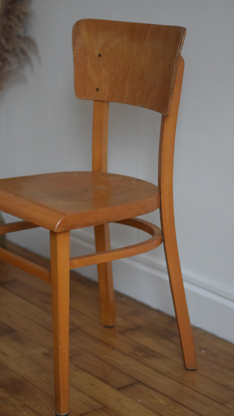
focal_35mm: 80
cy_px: 211
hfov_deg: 15.1
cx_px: 98
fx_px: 882
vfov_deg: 26.5
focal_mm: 50
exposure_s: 1/250
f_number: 1.8
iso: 3200
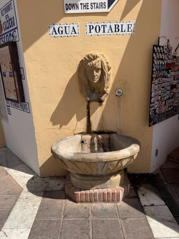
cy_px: 120
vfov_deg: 71.6
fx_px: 165
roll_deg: +4.5
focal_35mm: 24
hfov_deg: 56.8
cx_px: 90
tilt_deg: -17.6
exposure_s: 1/5714
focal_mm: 6.76
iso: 80
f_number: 1.78
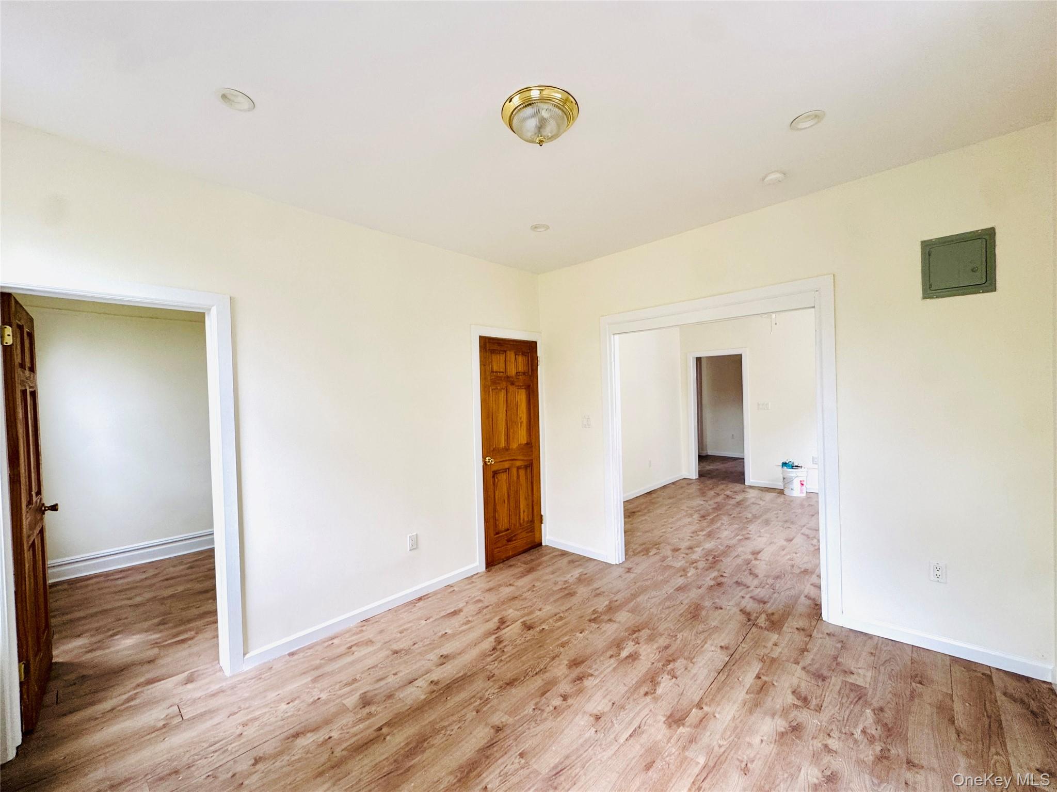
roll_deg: +0.6
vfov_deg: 85.7
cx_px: 528
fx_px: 427
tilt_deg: -1.8
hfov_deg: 102.1
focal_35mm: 14
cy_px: 396
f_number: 2.2
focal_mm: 2.22
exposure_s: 1/99
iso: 160
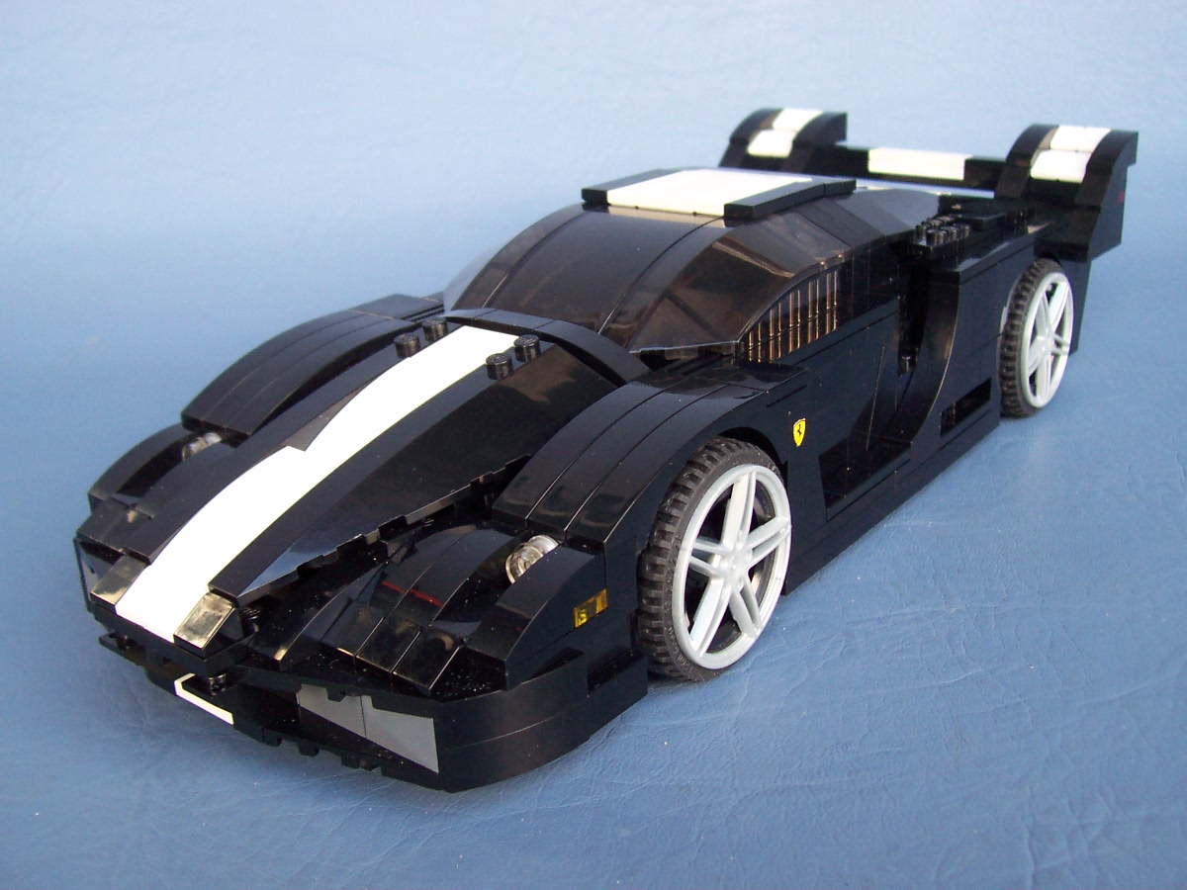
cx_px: 594
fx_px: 1269
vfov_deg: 38.7
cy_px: 445
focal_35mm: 37
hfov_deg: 50.1
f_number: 2.8
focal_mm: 5.6
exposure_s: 1/60
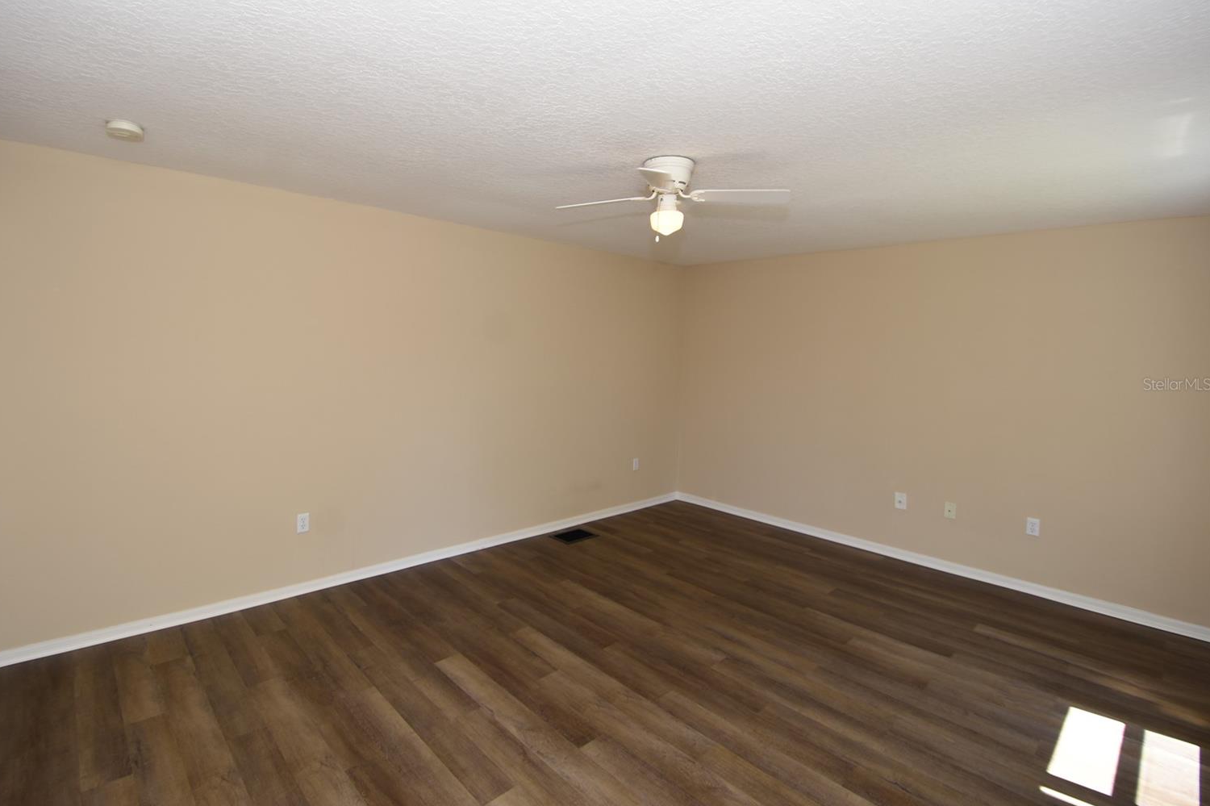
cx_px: 570
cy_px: 384
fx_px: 538
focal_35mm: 16
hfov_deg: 96.6
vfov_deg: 73.7
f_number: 4
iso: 100
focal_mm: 10
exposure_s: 1/60
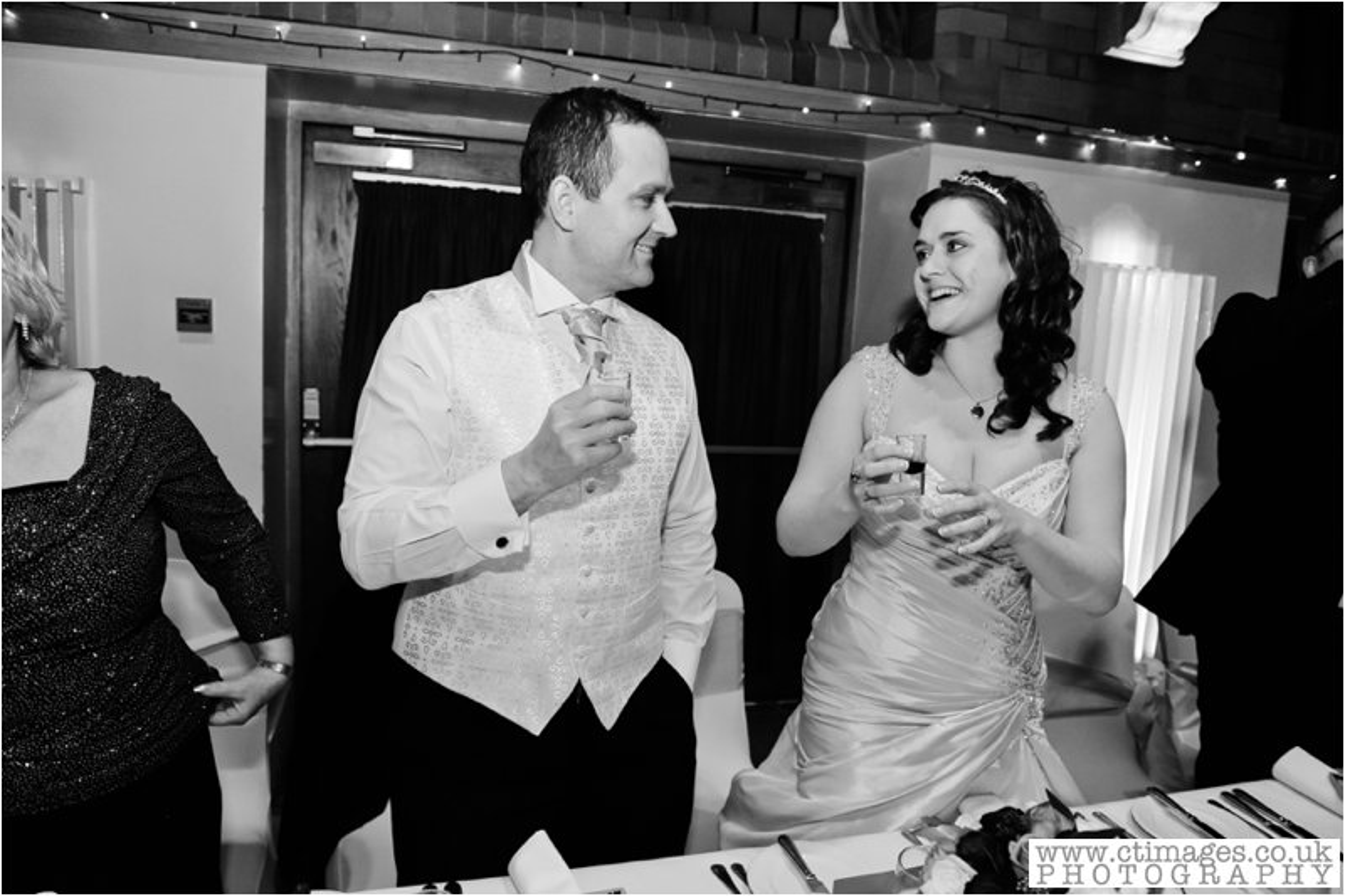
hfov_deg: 73.8
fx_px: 896
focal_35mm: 24
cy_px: 448
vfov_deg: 53.1
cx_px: 672
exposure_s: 1/160
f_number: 4
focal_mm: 24
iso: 2000
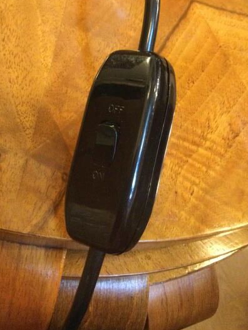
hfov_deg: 30.9
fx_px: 449
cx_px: 118
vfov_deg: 39.3
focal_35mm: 47
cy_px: 82
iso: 320
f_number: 2.4
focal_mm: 3.3
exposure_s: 1/17
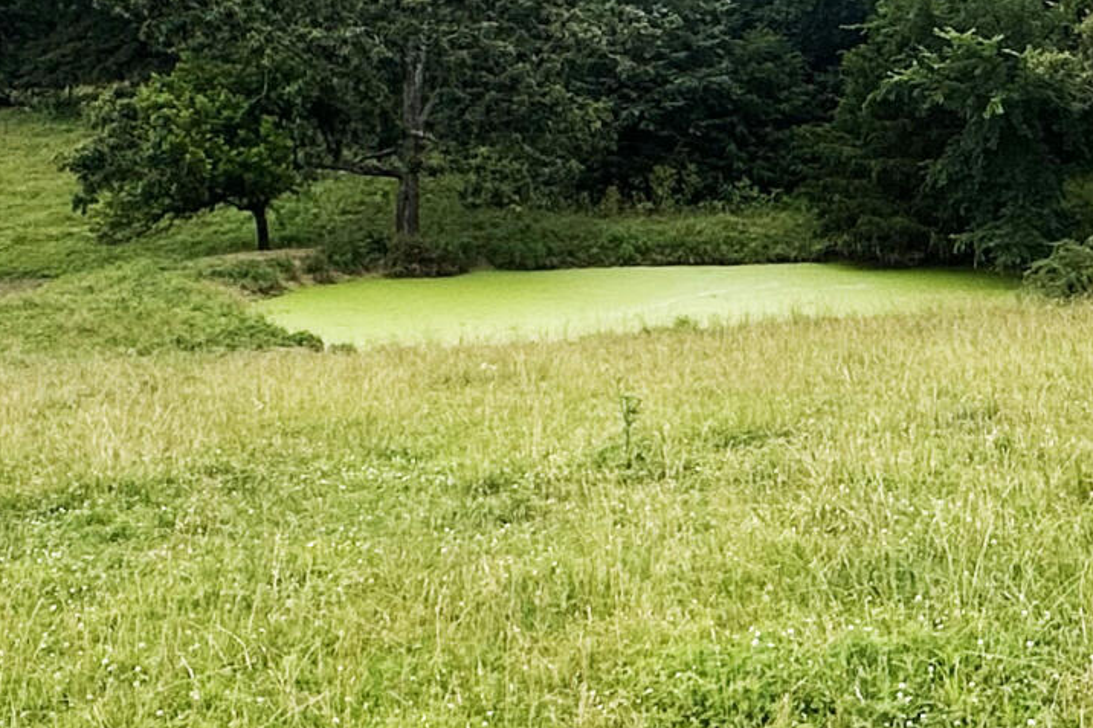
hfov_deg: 32.4
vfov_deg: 21.3
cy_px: -44
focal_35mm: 61
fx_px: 1851
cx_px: 783
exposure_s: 1/1531
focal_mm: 2.22
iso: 50
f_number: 2.2
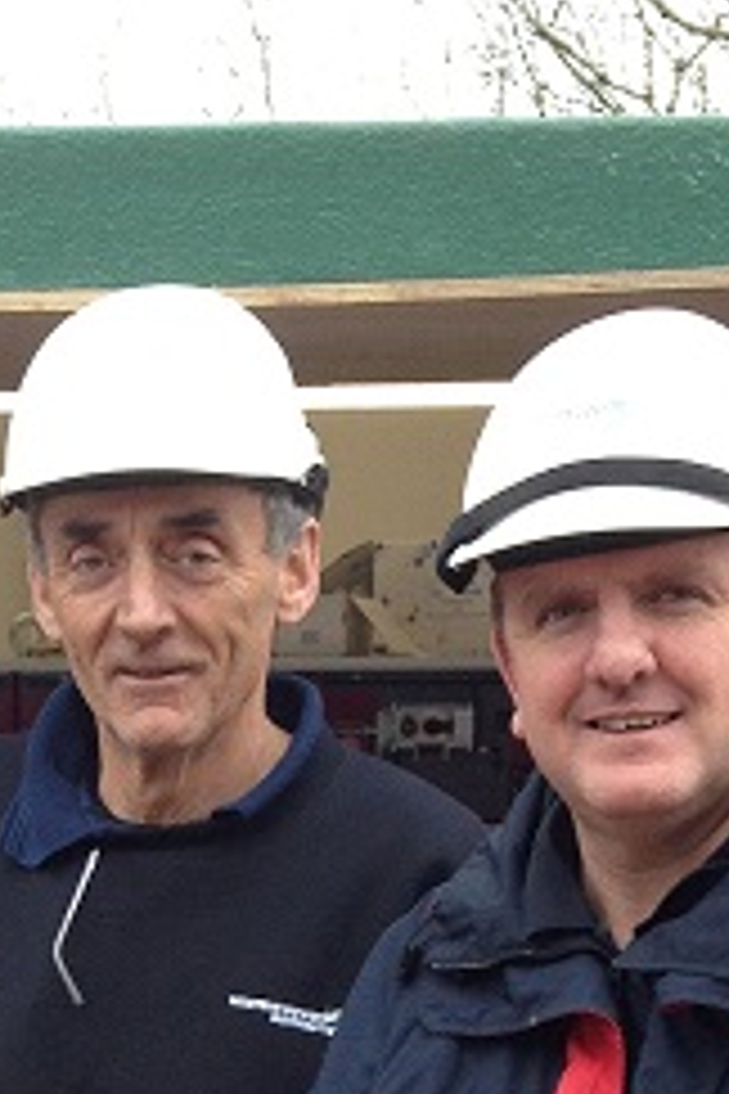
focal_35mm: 122
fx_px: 3705
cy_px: 1657
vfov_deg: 15.4
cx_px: 158
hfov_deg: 11.2
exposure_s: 1/202
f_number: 2.4
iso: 50
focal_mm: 4.28
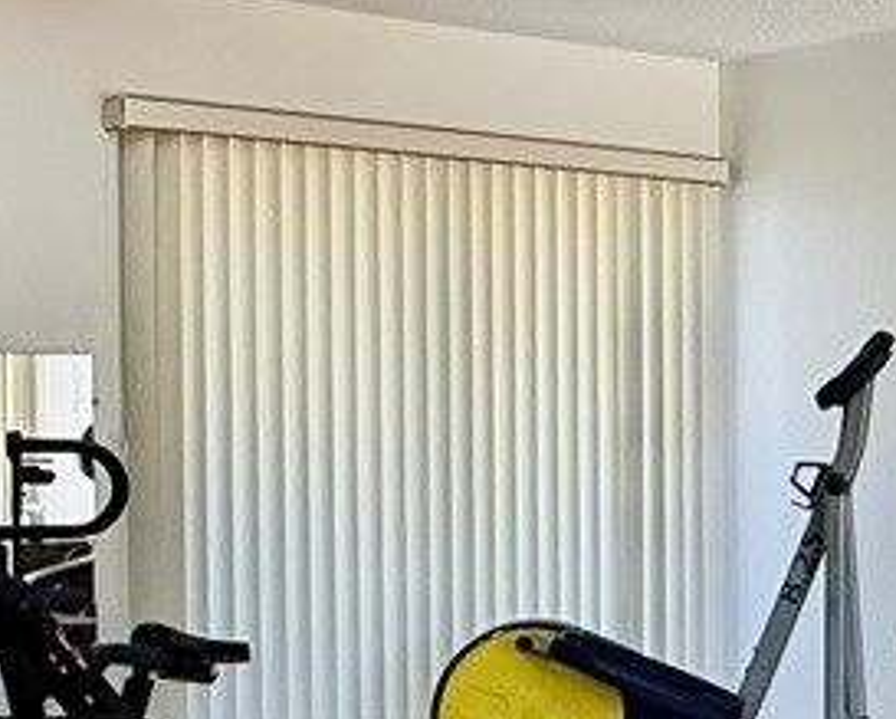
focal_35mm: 80
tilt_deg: -1.0
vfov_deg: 19.1
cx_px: 1277
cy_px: 489
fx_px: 2124
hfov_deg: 20.8
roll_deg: +0.9
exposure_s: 1/120
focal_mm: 2.22
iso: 100
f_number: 2.2
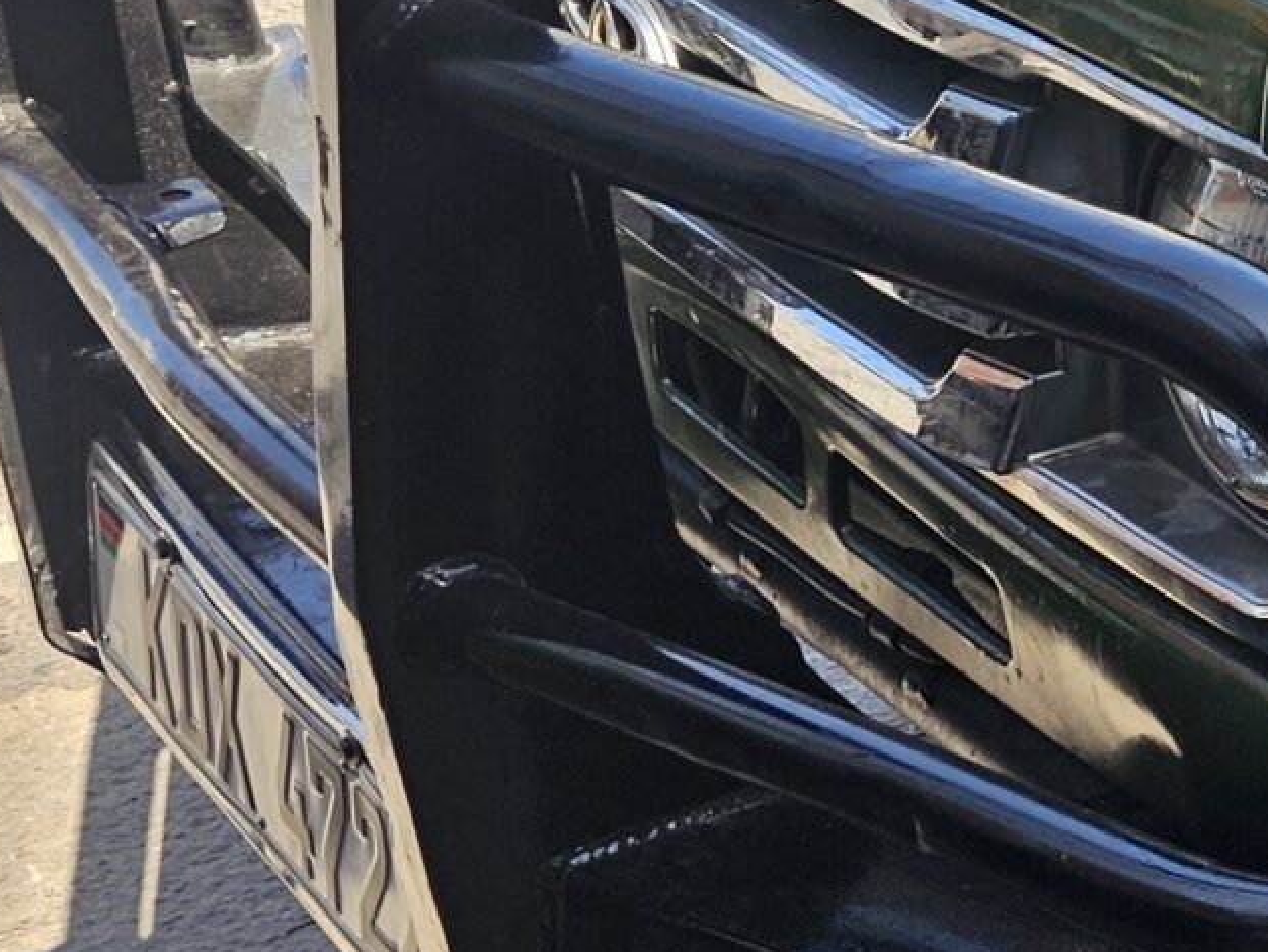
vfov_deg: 15.4
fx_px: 3445
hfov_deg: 16.5
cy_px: -77
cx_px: 2433
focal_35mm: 94
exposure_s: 1/180
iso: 10
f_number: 1.7
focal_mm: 6.3
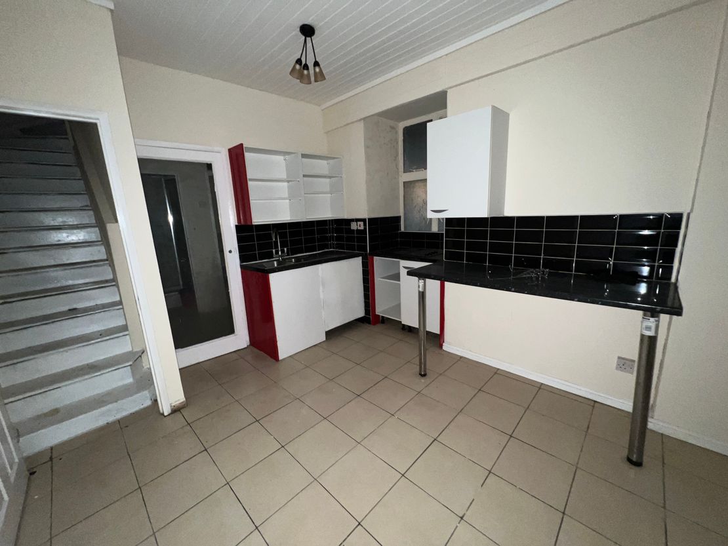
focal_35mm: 13
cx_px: 364
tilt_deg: -12.5
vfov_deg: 89.9
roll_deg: +2.0
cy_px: 273
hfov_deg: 106.2
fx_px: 273
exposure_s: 1/20
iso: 160
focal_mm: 1.57
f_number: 1.8
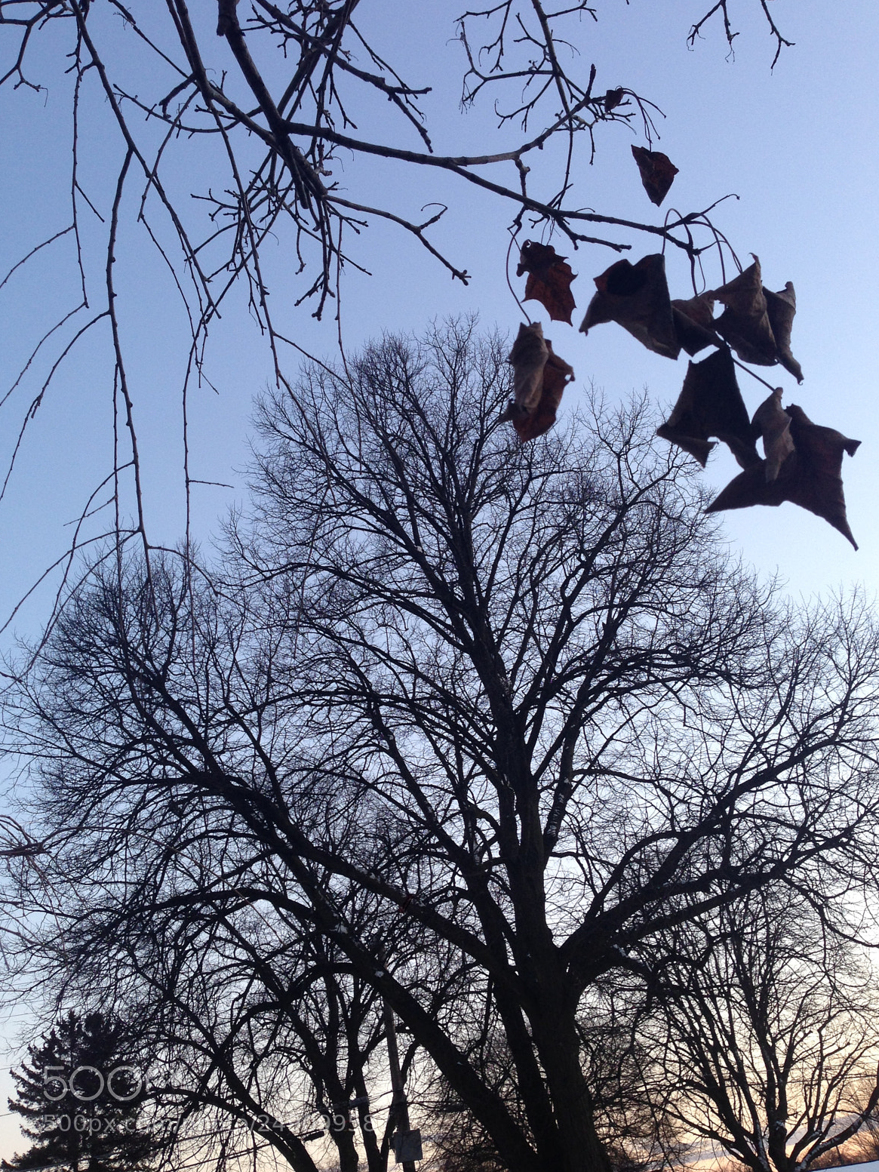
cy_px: 579
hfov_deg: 41.8
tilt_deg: +35.4
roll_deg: +8.4
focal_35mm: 34
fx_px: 1151
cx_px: 449
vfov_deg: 54.0
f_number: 2.4
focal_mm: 4.12
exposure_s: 1/30
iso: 50
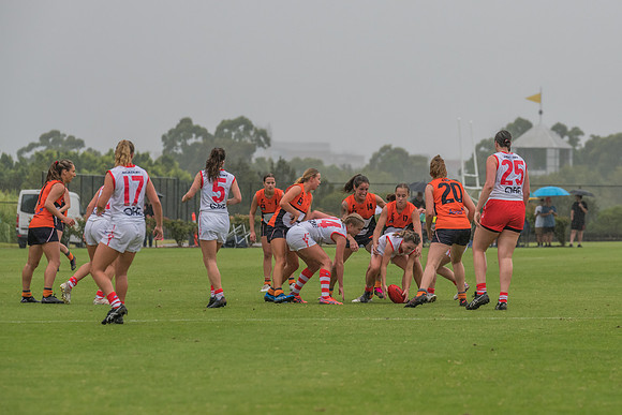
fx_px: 4822
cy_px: 182
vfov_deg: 4.9
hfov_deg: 7.4
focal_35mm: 279
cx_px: 390
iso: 800
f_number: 6.3
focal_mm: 220
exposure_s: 1/2000
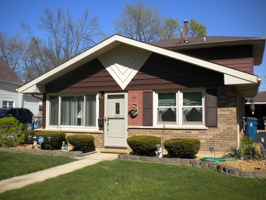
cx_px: 133
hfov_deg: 52.6
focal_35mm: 35
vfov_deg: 40.7
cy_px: 100
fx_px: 269
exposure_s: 1/667
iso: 80
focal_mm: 6.3
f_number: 4.6
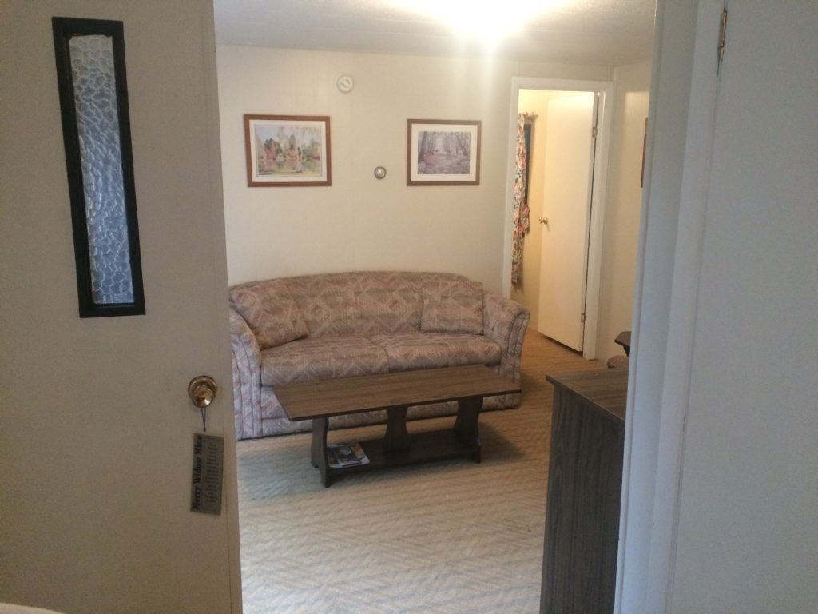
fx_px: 685
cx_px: 409
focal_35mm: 29
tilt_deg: -11.9
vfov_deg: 48.2
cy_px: 307
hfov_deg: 61.7
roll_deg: +1.4
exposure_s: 1/30
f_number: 2.2
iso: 250
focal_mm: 4.15
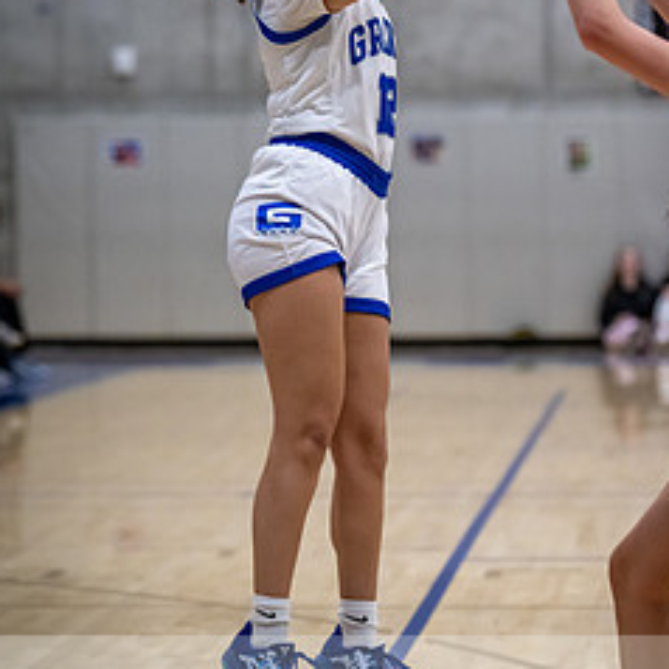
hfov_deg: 9.7
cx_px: 405
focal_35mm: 180
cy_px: 211
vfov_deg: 9.7
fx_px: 3936
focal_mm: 112
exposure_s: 1/1000
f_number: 2.8
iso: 3600
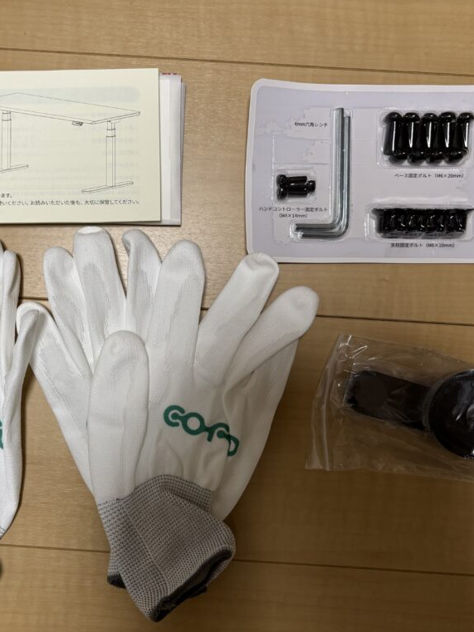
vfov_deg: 52.6
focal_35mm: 35
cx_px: 171
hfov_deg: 40.4
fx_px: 639
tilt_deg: -88.9
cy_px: 315
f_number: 1.6
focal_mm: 5.96
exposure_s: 1/60
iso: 80
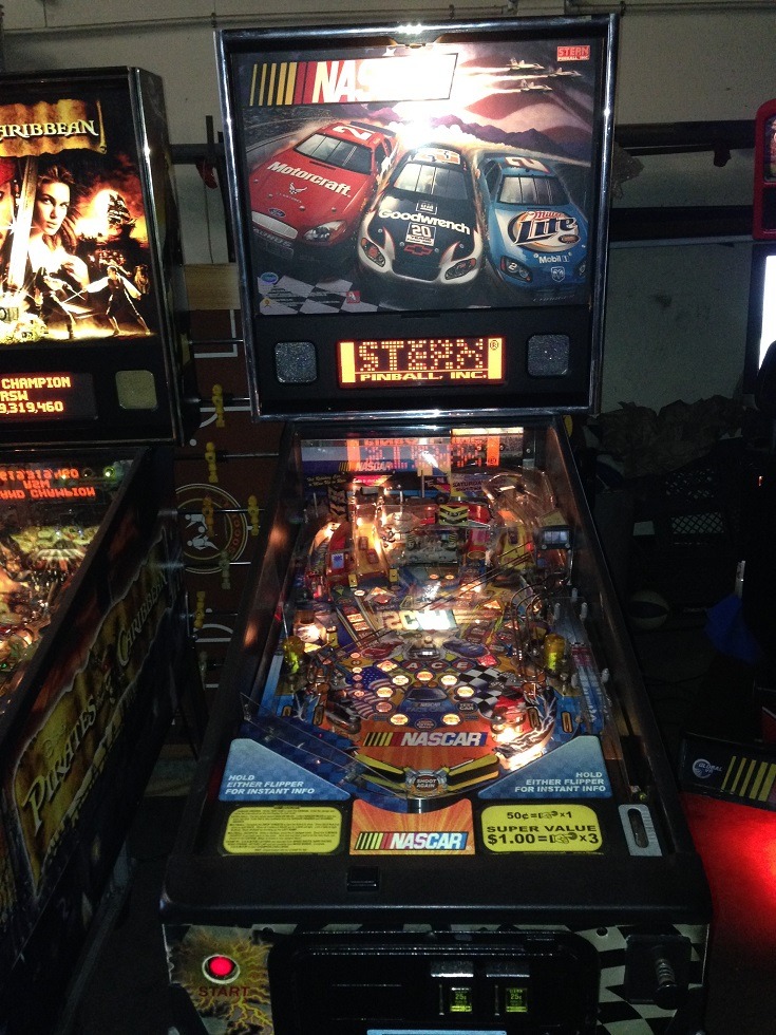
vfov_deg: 55.4
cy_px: 518
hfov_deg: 42.9
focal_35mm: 33
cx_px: 388
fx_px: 986
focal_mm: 4.12
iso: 320
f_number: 2.4
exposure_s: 1/16
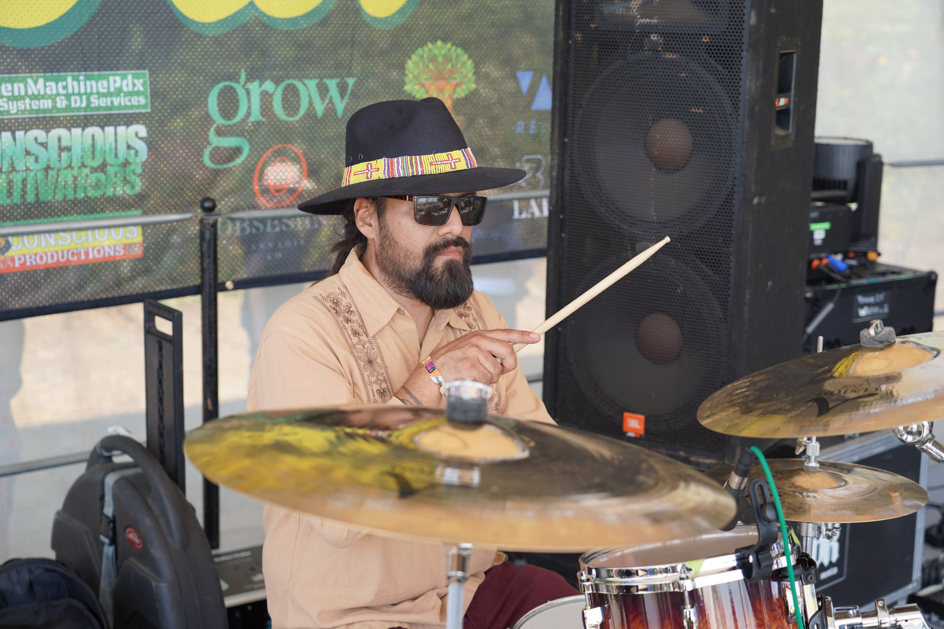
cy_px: 314
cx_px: 472
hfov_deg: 35.6
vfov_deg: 24.2
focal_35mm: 56
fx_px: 1468
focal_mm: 56
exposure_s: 1/160
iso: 100
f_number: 4
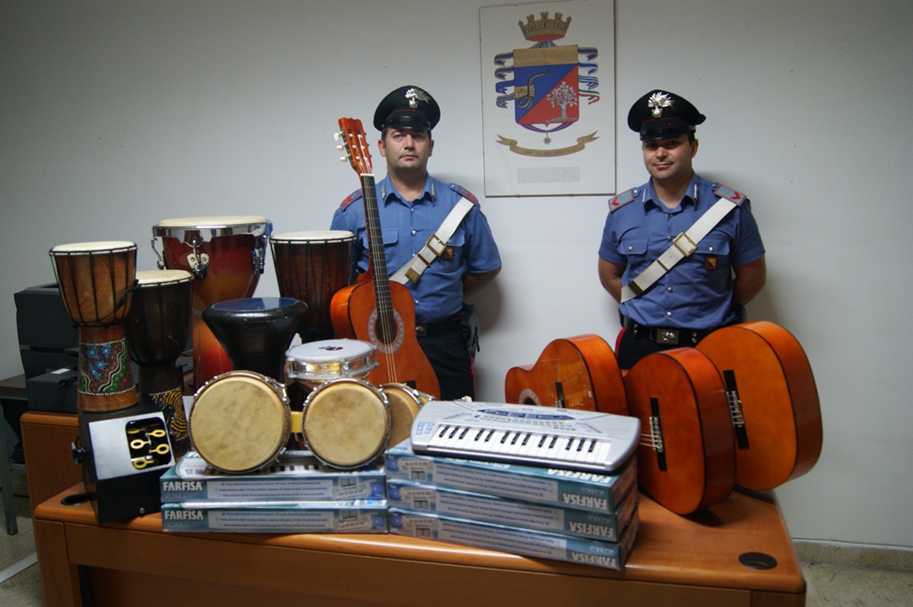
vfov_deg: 43.5
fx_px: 760
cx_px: 456
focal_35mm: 30
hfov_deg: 62.0
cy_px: 304
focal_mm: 20
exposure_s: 1/20
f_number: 4
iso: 200
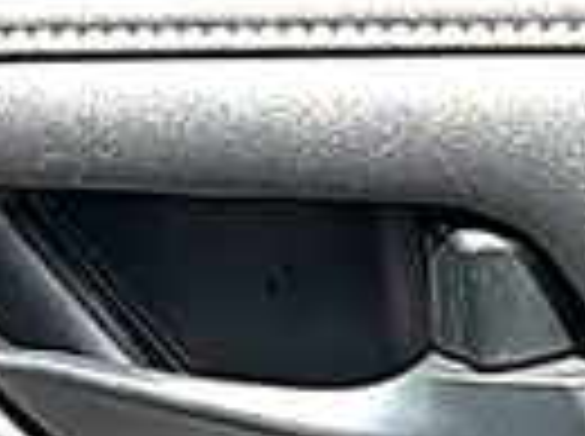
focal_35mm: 178
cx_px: 396
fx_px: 3003
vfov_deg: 8.2
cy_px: 618
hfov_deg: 11.1
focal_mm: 6.76
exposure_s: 1/813
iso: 80
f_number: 1.78
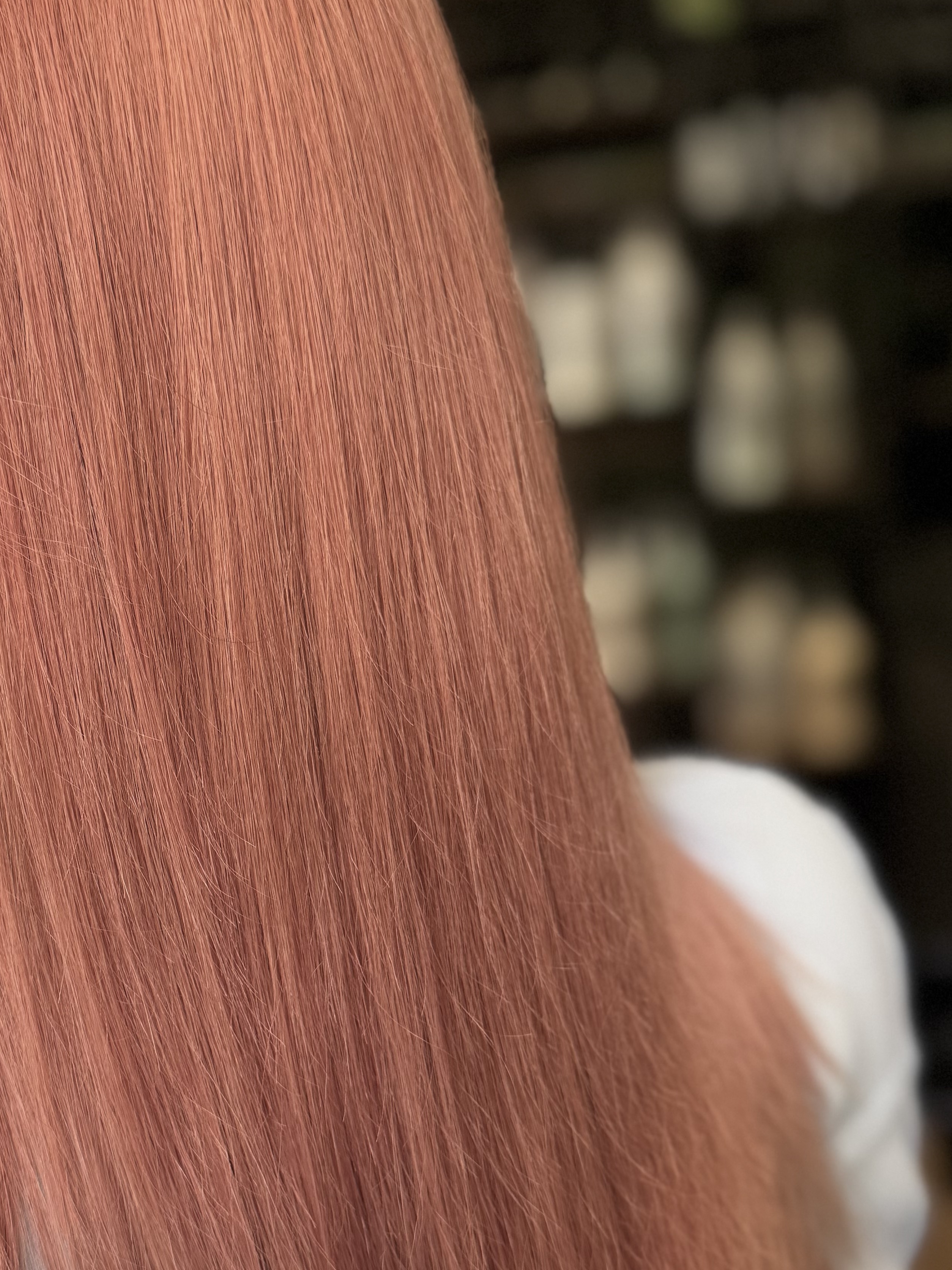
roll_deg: +5.2
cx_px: 191
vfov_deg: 45.7
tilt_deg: -10.3
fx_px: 1503
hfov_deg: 34.1
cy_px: 702
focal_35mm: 41
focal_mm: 6.76
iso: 200
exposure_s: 1/95
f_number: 1.78
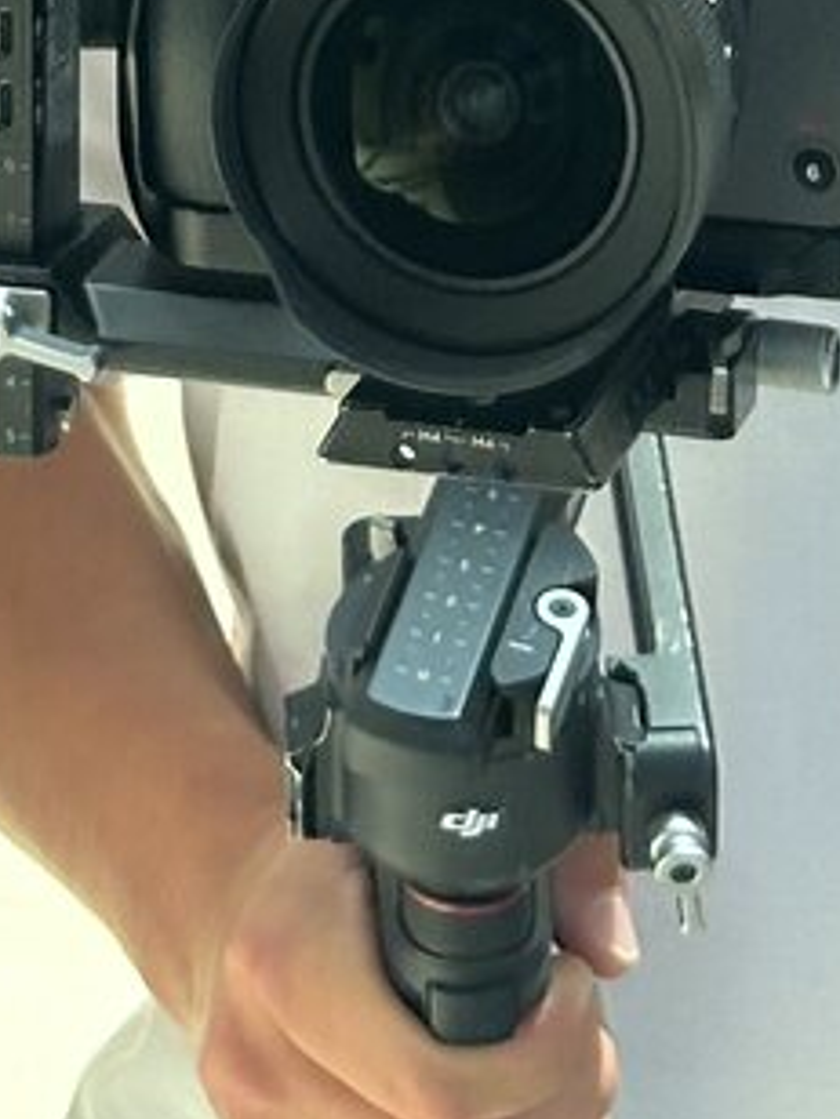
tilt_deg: -3.1
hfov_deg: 7.1
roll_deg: -1.7
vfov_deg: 8.9
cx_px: -149
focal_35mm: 208
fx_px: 6730
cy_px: -1263
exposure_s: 1/1145
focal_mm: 6.86
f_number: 1.78
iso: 64
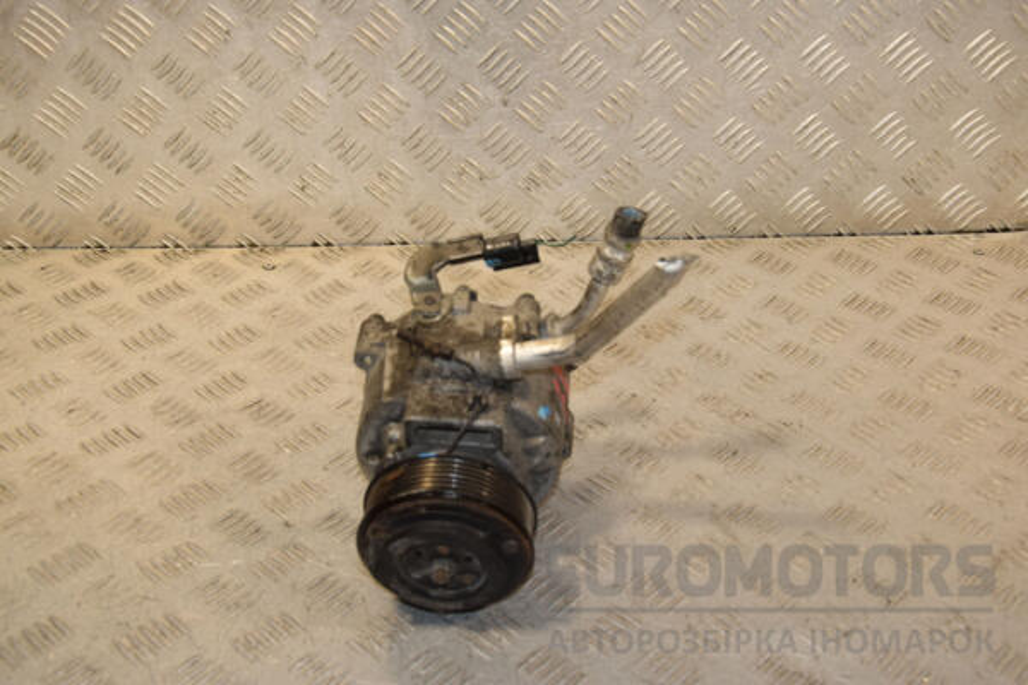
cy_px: 342
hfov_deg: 38.9
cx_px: 514
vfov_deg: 26.5
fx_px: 1456
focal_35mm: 51
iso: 800
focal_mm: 34
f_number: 7.1
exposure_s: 1/200
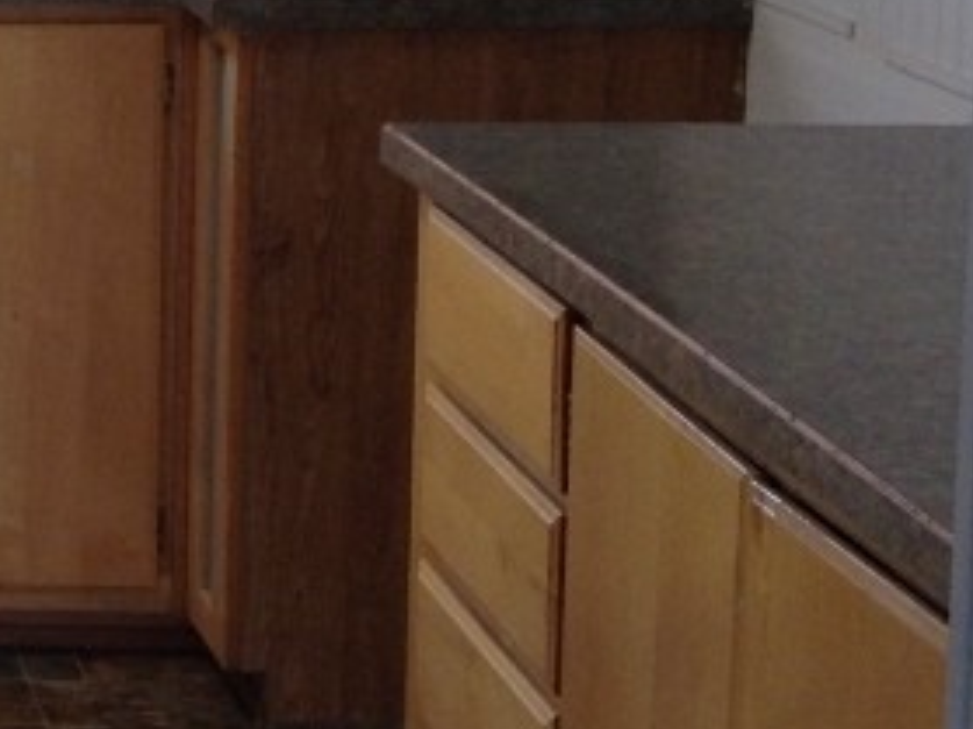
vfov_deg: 12.0
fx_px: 3400
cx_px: -516
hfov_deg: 15.0
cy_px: -85
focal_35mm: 121
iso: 32
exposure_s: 1/60
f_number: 2.4
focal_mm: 3.3
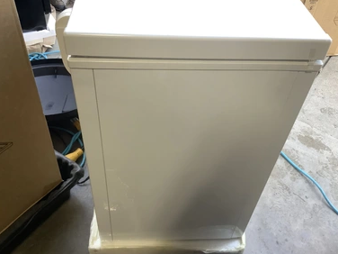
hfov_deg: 55.4
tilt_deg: -46.3
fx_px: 322
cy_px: 126
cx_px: 171
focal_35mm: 33
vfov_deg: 42.9
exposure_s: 1/60
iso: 250
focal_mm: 3.3
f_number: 2.4
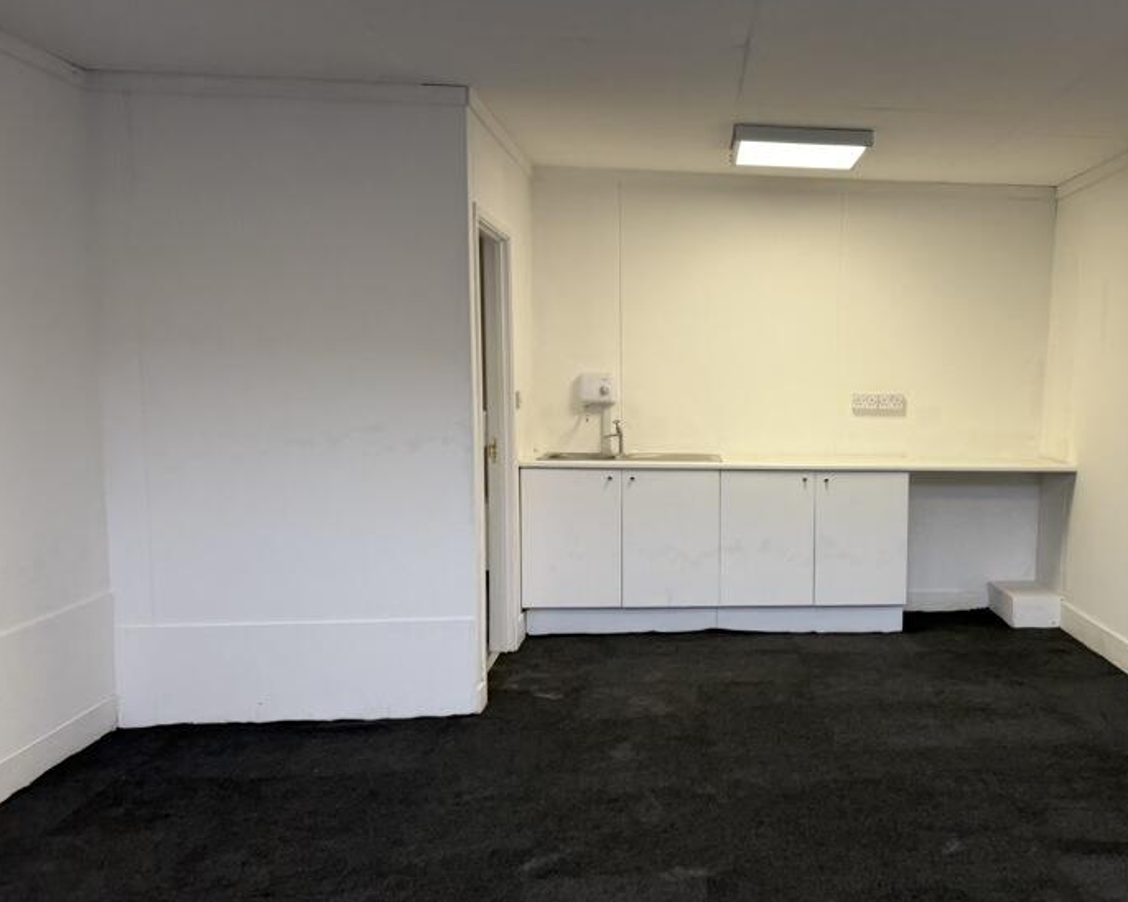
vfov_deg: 42.1
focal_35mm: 35
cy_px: 509
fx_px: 1168
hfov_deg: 49.6
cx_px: 837
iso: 125
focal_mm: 6.76
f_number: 1.78
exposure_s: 1/100
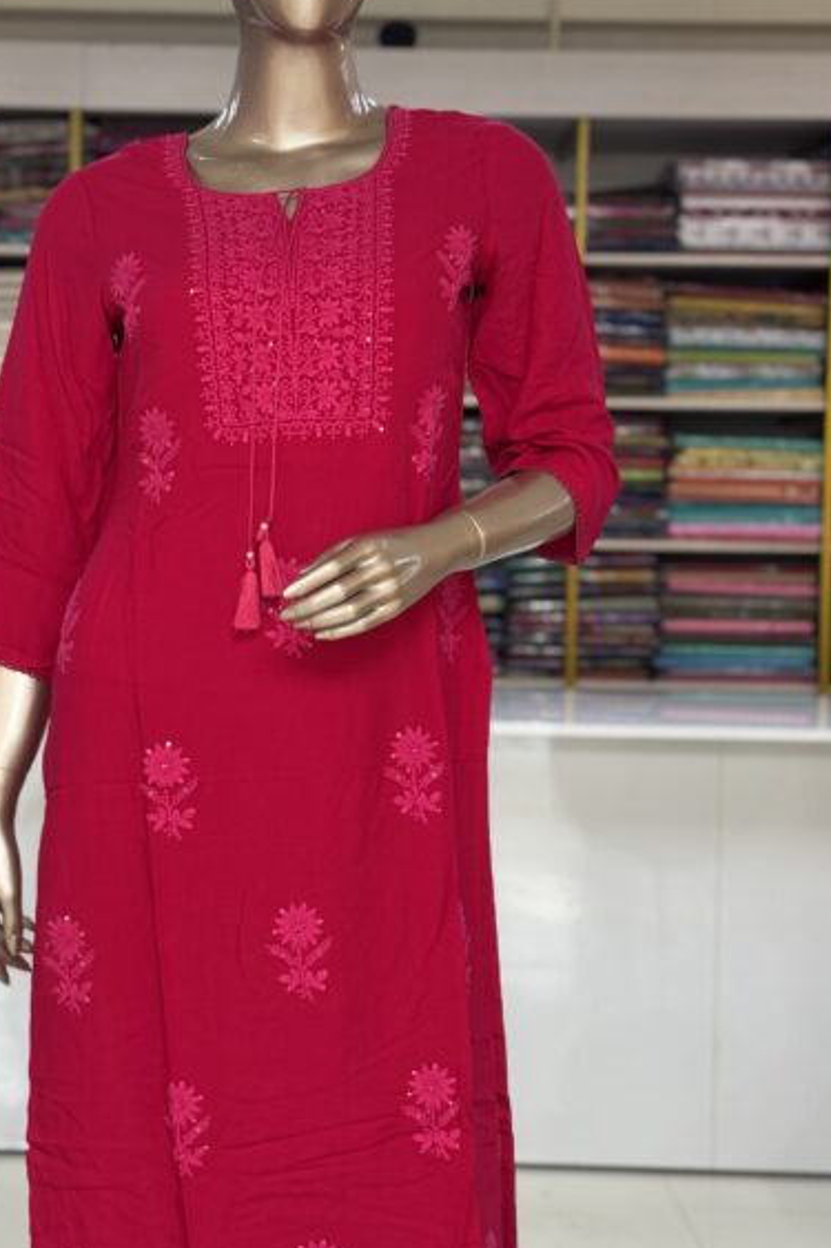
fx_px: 2460
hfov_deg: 19.1
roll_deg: -1.8
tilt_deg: -2.8
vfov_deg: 28.5
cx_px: 279
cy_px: 623
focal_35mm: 71
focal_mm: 6.76
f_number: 1.78
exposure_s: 1/100
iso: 200
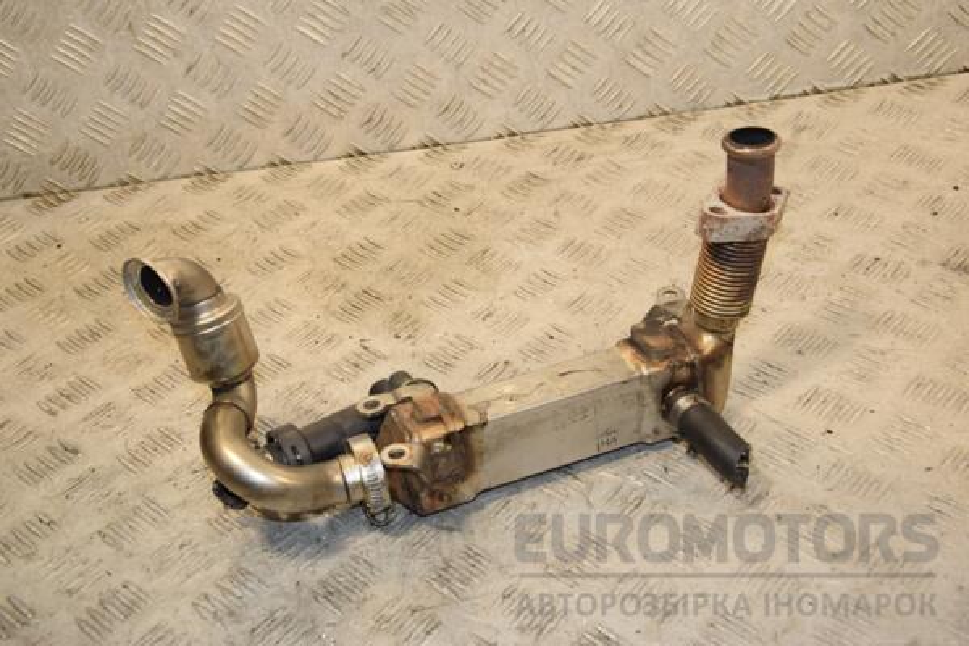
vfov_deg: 28.1
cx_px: 484
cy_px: 323
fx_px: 1292
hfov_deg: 41.1
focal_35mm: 48
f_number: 6.3
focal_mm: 32
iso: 800
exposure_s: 1/200
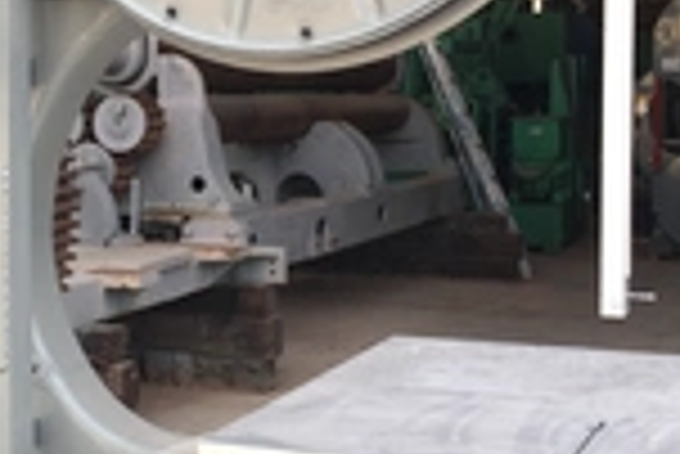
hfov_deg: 24.6
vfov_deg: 17.1
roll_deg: +0.5
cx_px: 77
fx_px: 1513
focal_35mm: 80
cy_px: 202
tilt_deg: -4.1
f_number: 2.2
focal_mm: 4.15
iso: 32
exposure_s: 1/60
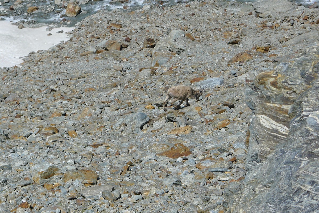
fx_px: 1064
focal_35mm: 120
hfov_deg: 17.1
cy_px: 106
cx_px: 160
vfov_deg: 11.4
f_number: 4.5
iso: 80
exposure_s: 1/800
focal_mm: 19.2
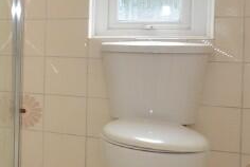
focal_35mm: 65
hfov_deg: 22.3
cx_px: -169
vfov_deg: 20.7
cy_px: 30
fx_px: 452
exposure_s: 1/13
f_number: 9
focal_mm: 10
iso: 100
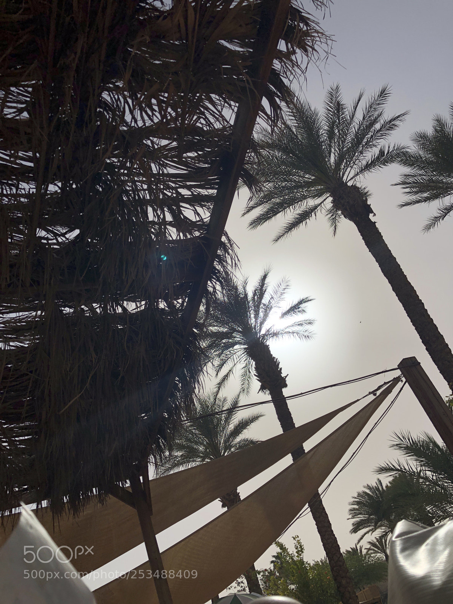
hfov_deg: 49.7
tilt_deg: +37.7
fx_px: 489
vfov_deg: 63.4
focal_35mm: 28
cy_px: 302
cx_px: 226
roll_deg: +18.9
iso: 25
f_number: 1.8
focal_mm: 3.99
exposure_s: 1/12048
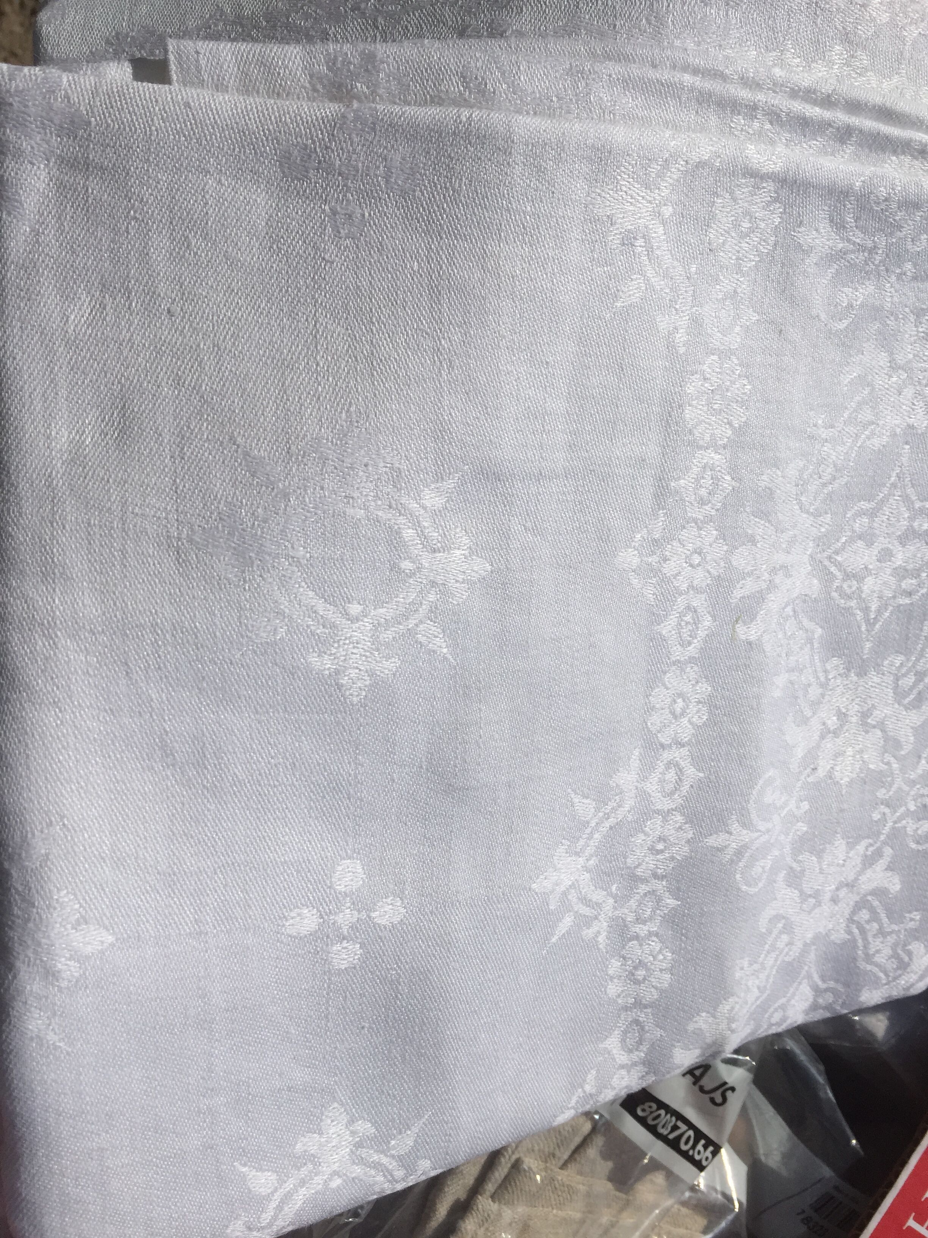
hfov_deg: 48.2
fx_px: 1037
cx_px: 464
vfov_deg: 61.7
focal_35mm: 29
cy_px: 619
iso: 32
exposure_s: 1/9901
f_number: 2.2
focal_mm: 4.15
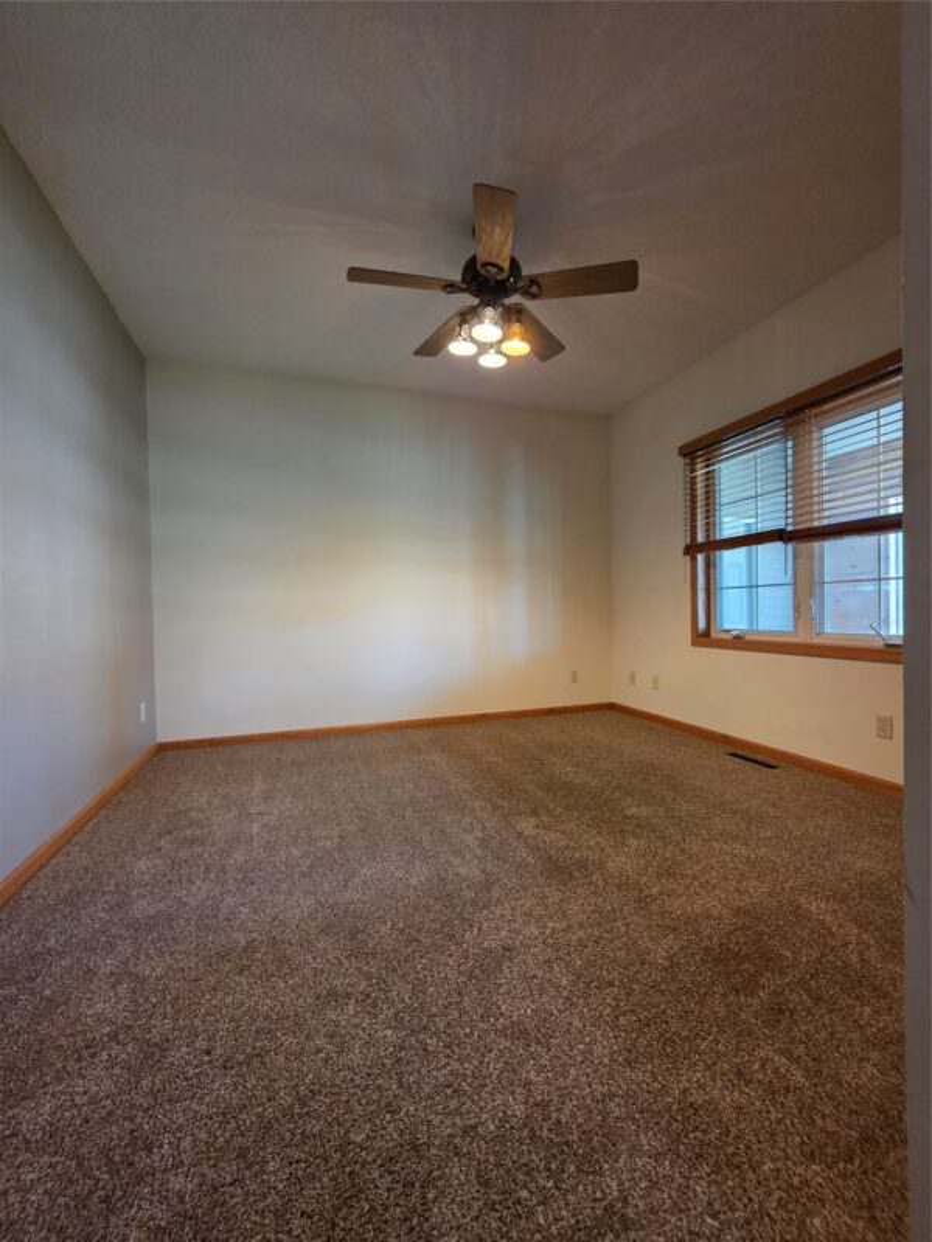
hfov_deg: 89.9
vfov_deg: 106.2
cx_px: 466
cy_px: 621
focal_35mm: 13
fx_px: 467
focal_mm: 2.2
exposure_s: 1/60
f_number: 1.9
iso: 500
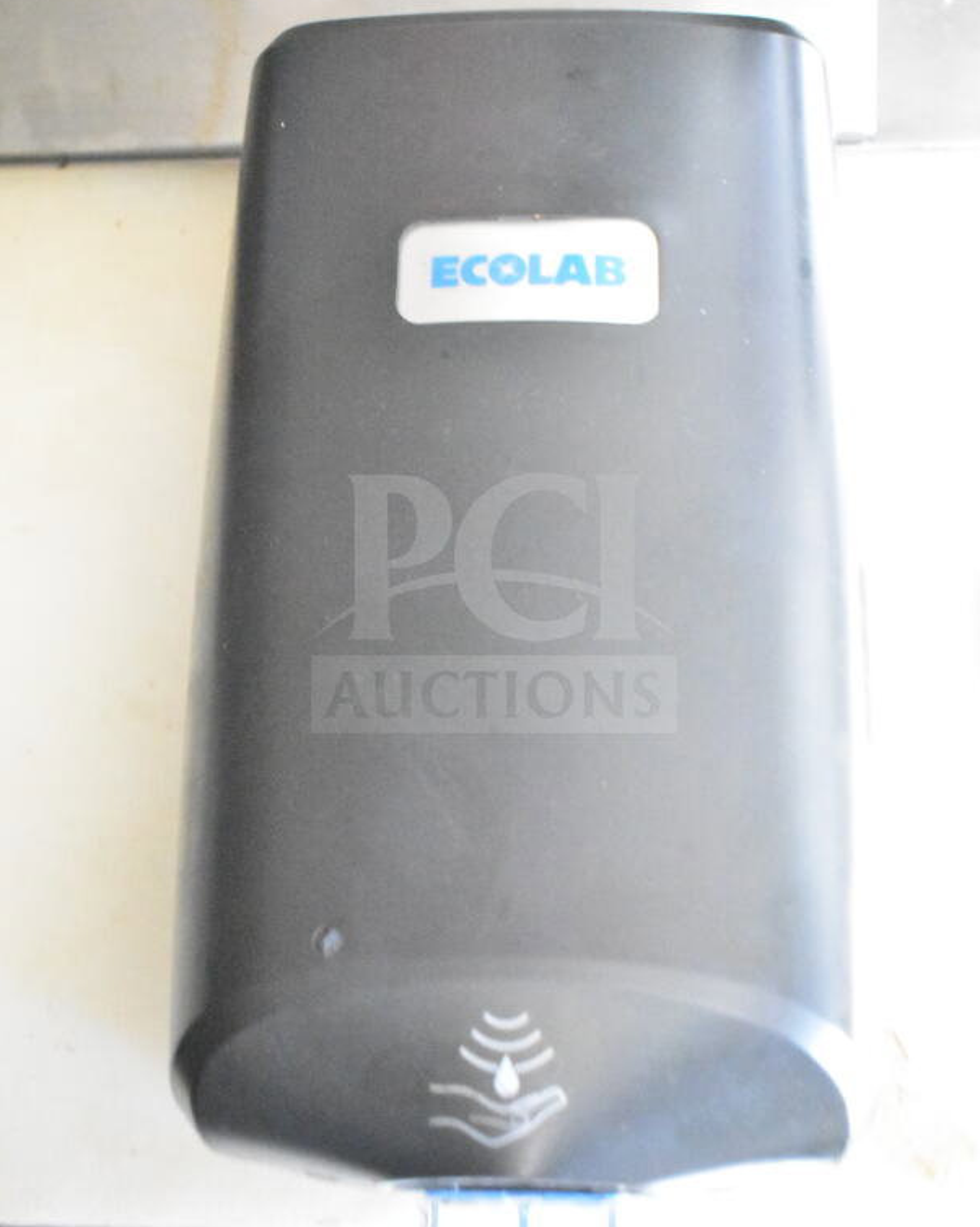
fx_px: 1798
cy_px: 603
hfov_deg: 30.5
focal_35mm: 50
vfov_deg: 37.6
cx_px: 493
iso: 25600
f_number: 4.2
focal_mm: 29
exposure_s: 1/13
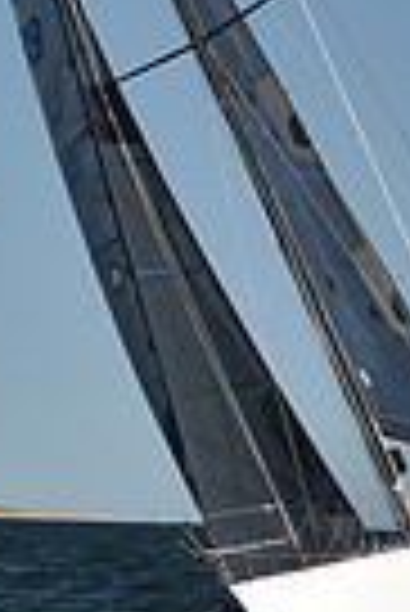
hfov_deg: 4.6
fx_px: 5078
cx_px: 228
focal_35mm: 298
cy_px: -40
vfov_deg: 6.9
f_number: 6.3
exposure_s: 1/800
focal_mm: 70
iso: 250
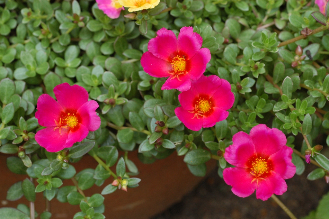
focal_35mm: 90
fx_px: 822
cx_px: 164
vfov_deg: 15.2
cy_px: 110
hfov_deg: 22.6
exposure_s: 1/250
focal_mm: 60
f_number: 8
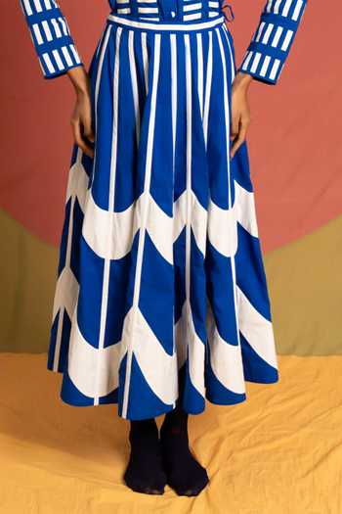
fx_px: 513
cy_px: 257
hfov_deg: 36.9
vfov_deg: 53.1
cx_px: 171
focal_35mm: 36
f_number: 3.2
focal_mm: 36
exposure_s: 1/200
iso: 1250
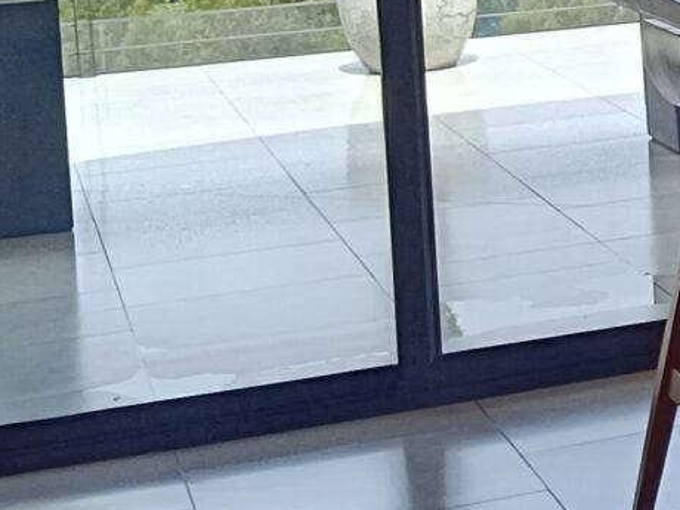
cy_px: -137
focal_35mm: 89
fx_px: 1748
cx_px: 1534
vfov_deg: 15.8
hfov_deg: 15.2
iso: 51
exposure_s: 1/291
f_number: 1.88
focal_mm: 5.59
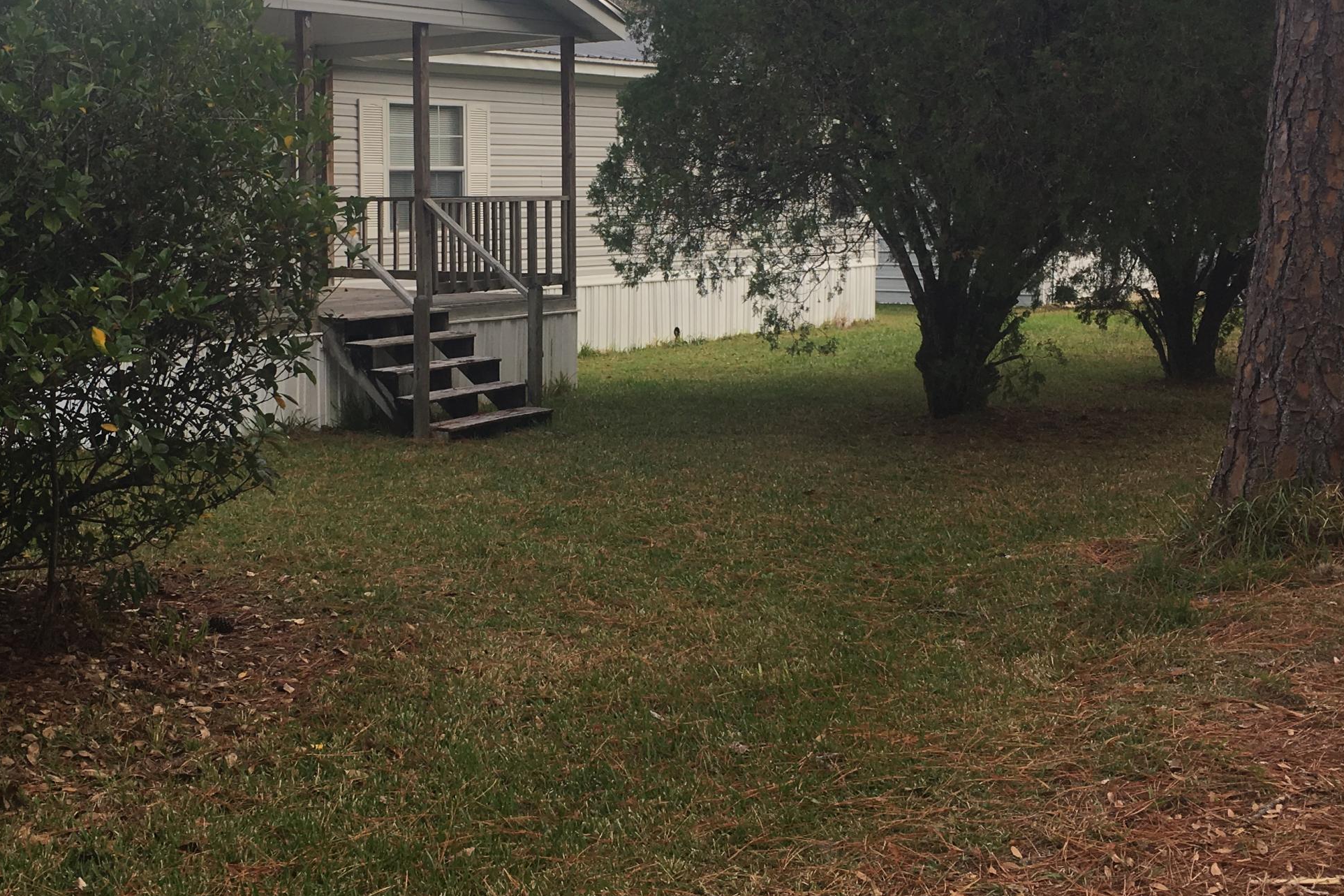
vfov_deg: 28.5
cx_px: 498
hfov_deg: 41.6
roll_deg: +1.0
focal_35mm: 47
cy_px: 326
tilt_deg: -3.8
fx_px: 1754
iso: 25
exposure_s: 1/439
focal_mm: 4.15
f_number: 2.2
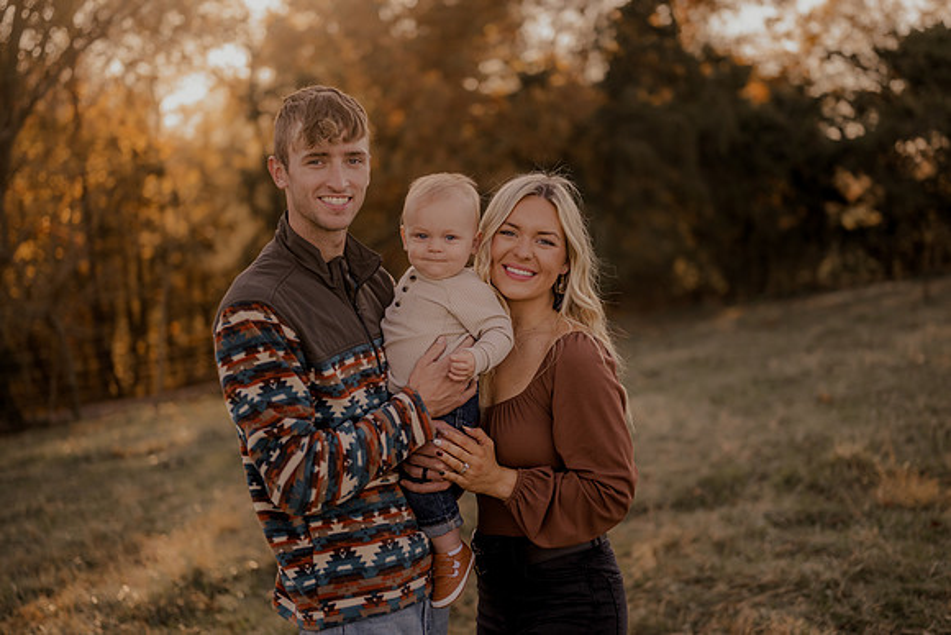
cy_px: 318
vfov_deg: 27.0
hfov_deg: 39.6
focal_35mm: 50
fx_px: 1321
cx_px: 476
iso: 250
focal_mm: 50
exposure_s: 1/1600
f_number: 1.8
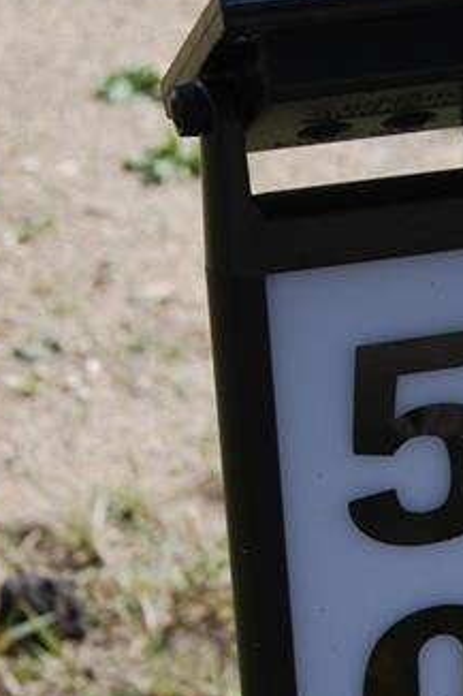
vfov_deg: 10.8
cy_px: 743
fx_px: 3630
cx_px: 759
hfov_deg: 7.1
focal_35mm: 188
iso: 100
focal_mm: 34
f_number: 7.1
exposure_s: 1/200
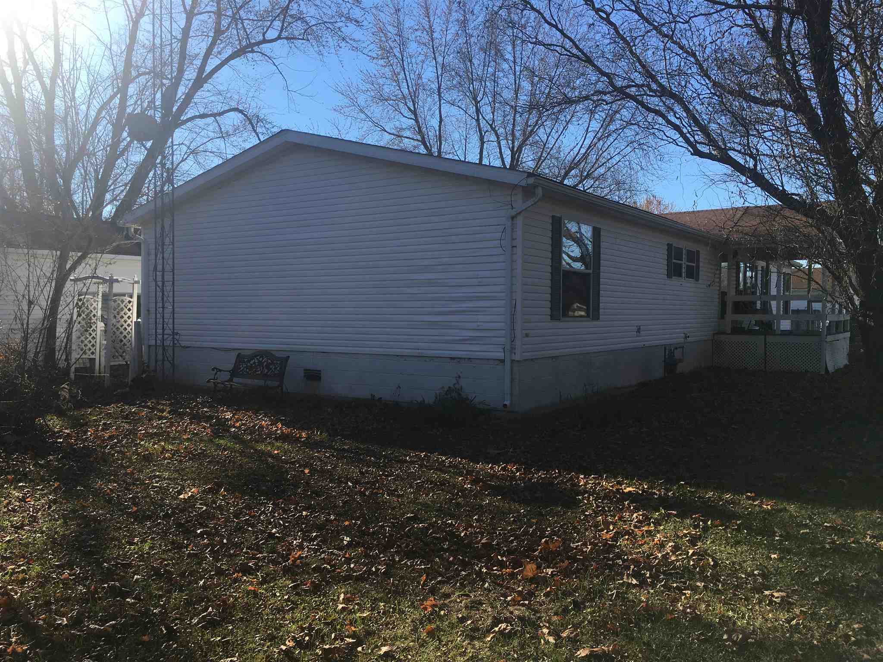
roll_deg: -0.2
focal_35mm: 29
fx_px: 740
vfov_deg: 48.2
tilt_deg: -2.6
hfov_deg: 61.7
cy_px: 331
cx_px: 442
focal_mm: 4.15
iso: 25
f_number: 2.2
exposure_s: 1/894
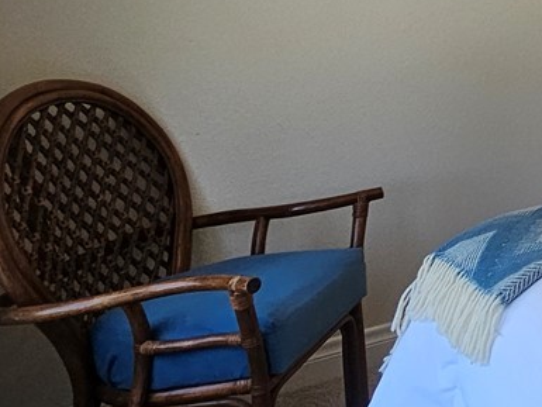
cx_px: 912
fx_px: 846
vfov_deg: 24.6
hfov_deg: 23.5
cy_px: -76
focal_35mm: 54
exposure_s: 1/359
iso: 200
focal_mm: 2.2
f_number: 2.2
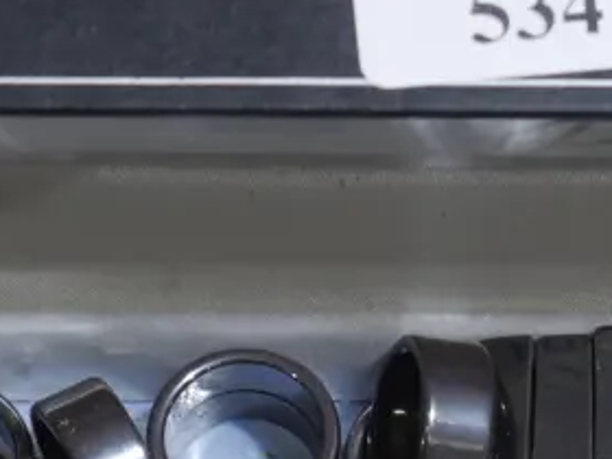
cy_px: 636
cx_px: 501
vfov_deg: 5.6
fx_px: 4650
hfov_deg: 7.5
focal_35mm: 263
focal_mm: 36
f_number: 5.5
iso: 1000
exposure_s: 1/80
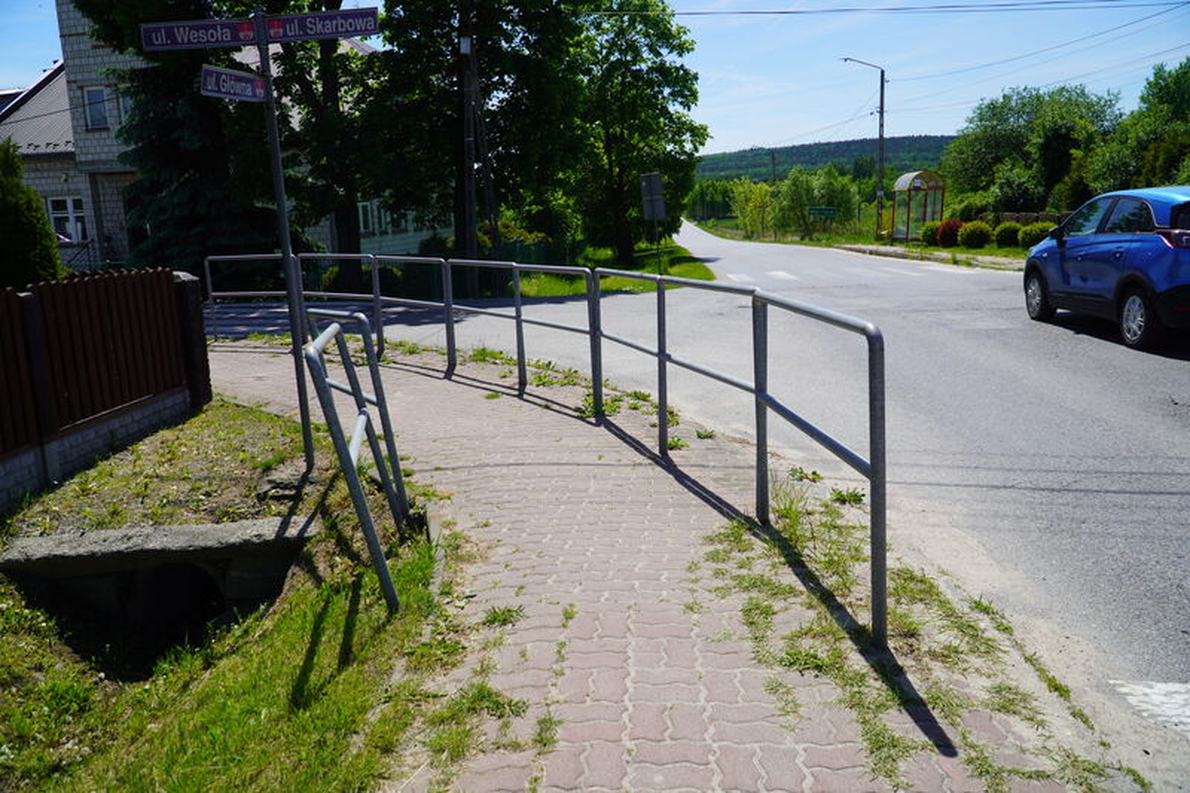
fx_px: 892
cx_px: 595
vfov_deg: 47.9
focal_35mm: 27
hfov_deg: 67.4
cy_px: 396
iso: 100
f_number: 5
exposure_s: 1/800
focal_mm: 18
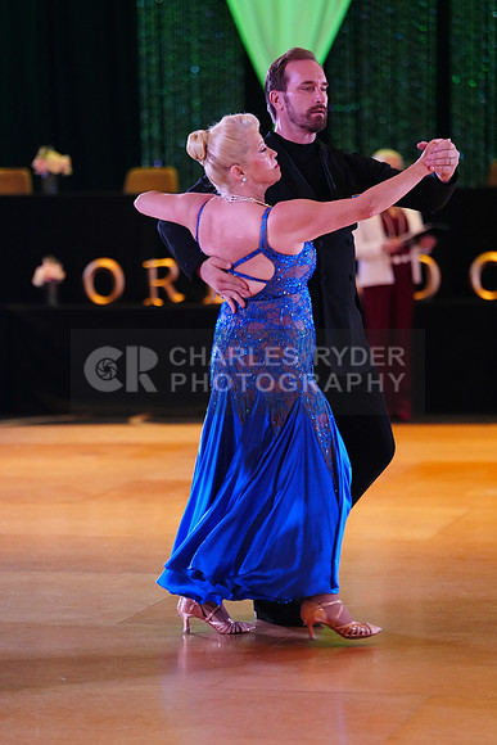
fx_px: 2918
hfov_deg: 9.7
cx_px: 248
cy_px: 372
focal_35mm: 141
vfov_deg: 14.5
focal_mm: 141
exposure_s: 1/400
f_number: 2.8
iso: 5000
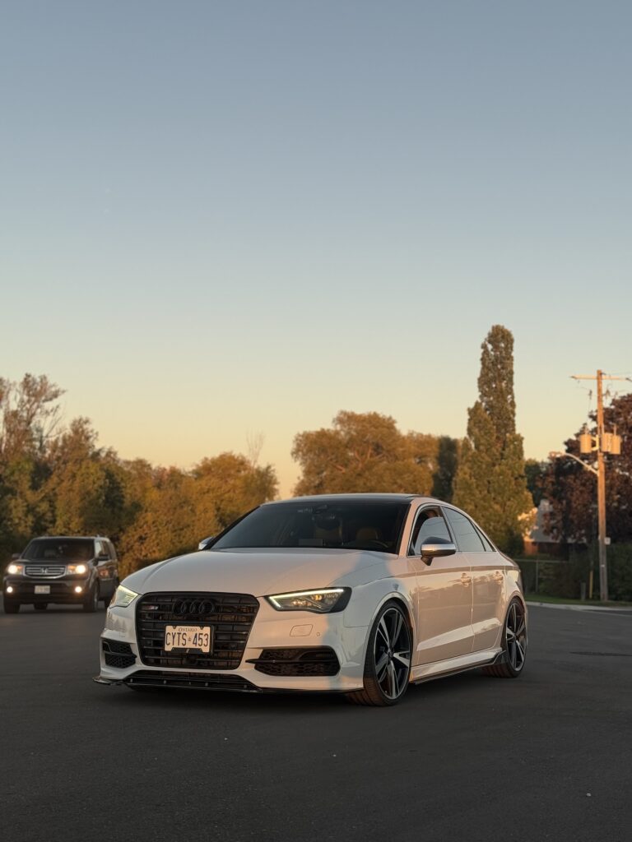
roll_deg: -2.0
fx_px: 1168
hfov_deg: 30.3
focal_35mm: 48
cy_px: 421
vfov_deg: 39.7
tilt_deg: +6.4
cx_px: 316
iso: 100
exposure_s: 1/275
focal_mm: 6.76
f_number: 1.78
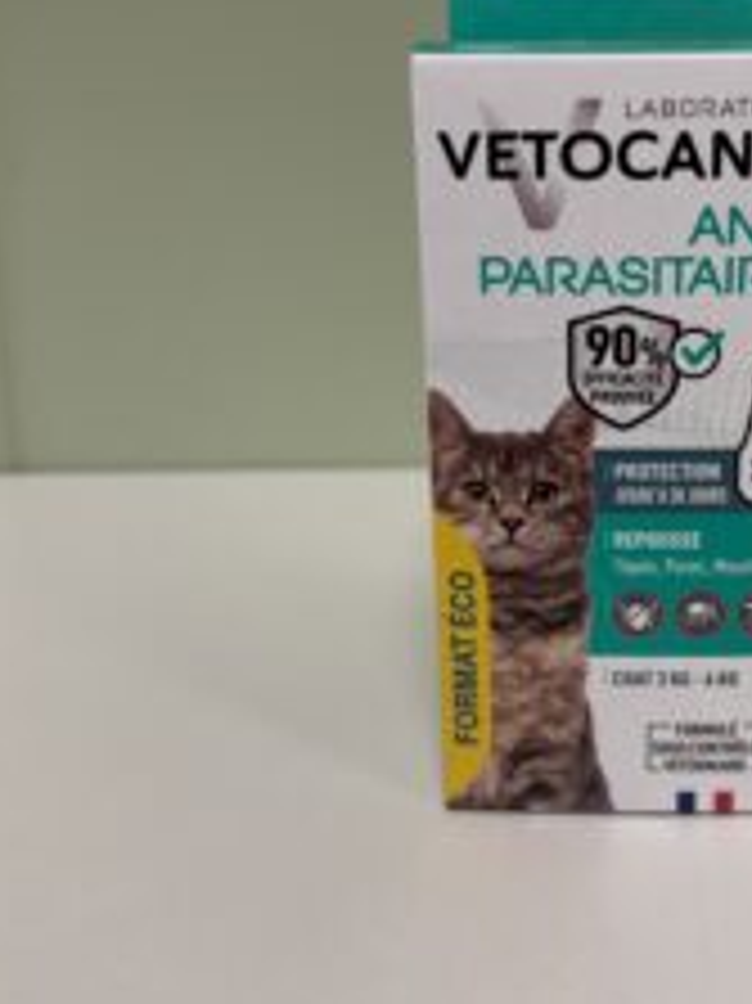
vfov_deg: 43.9
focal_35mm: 43
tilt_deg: -16.1
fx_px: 1247
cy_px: 486
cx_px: 576
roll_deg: +0.4
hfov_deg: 32.8
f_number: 1.78
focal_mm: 6.76
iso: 125
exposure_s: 1/100
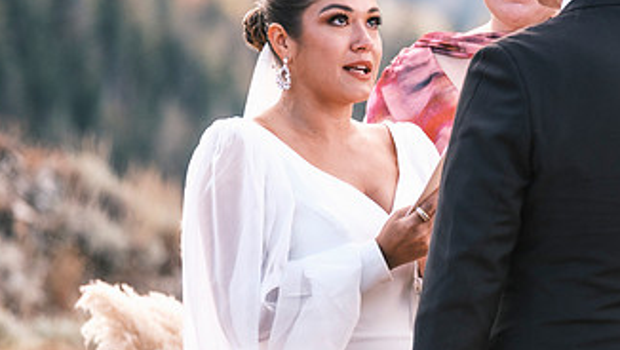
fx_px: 6186
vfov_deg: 3.2
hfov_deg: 5.7
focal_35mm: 376
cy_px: 147
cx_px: 477
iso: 400
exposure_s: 1/900
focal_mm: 134.4
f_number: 2.8
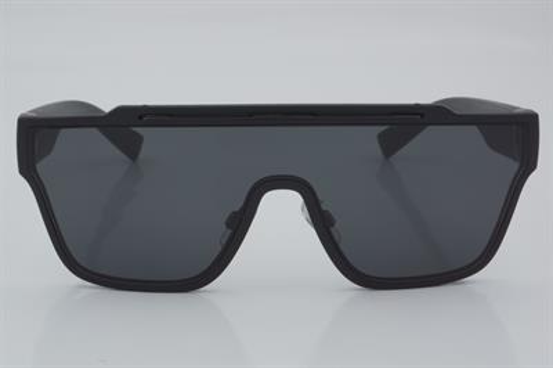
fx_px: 1266
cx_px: 276
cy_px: 184
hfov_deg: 24.6
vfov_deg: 16.5
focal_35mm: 82
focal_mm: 55
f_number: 32
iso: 100
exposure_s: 1/4
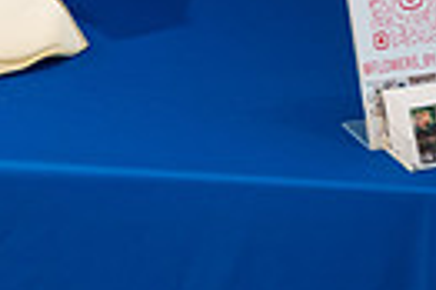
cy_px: -361
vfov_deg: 9.8
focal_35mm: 126
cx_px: -86
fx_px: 1524
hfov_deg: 15.7
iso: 1600
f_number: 3.2
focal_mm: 27
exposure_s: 1/200
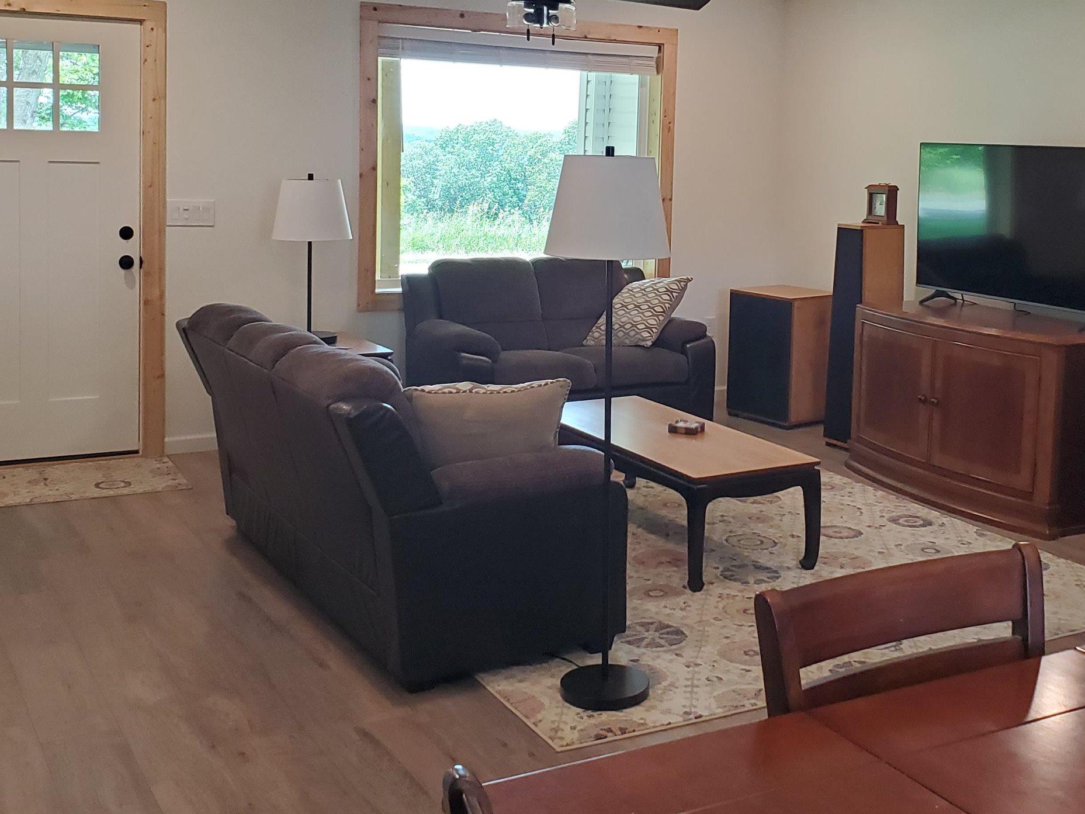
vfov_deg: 33.2
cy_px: 257
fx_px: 1348
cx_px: 698
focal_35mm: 43
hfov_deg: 43.4
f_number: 2.4
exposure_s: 1/120
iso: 320
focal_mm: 4.3
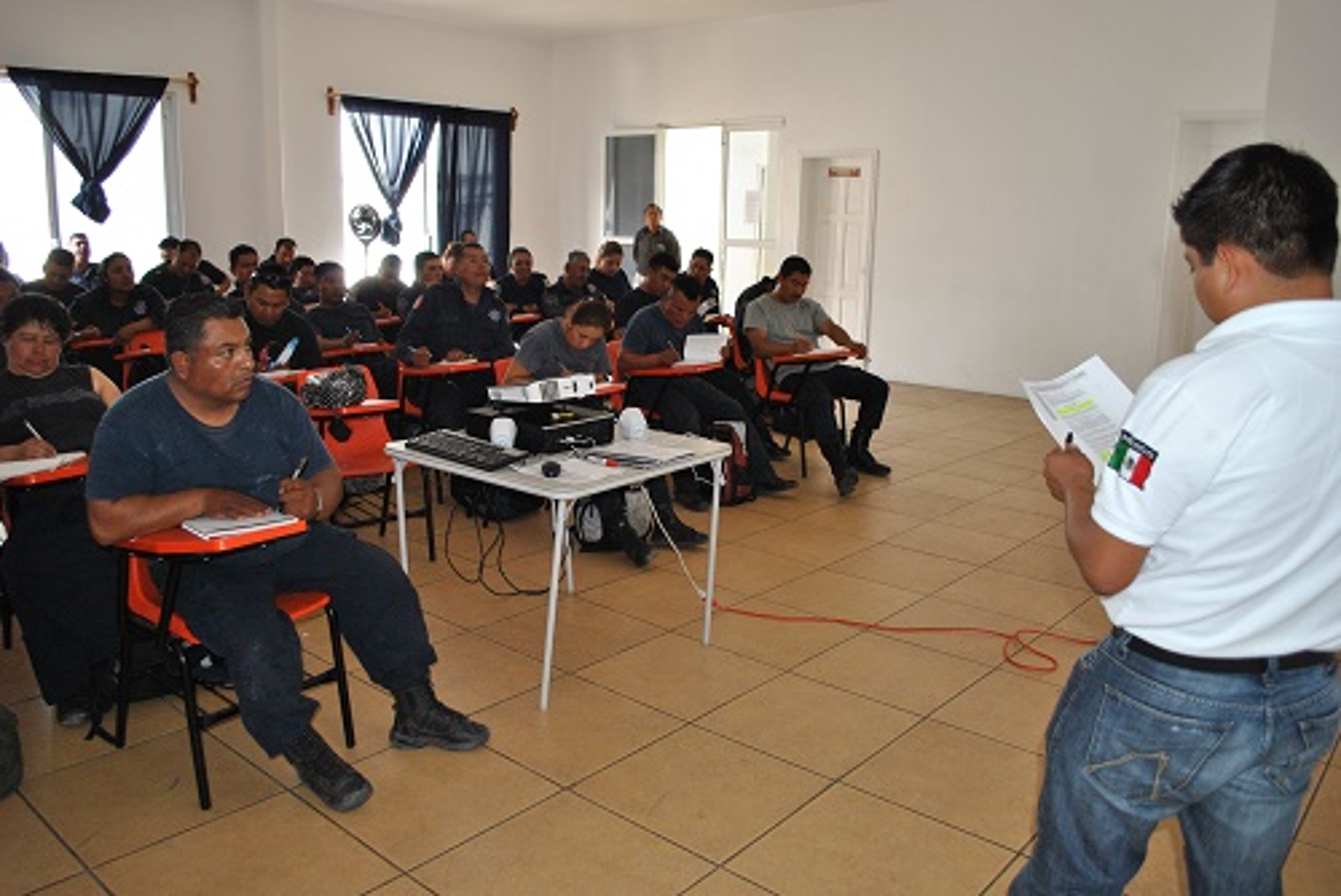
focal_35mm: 27
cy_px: 448
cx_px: 670
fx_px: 1006
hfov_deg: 67.4
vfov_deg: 48.0
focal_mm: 18
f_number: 3.5
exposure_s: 1/100
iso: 500
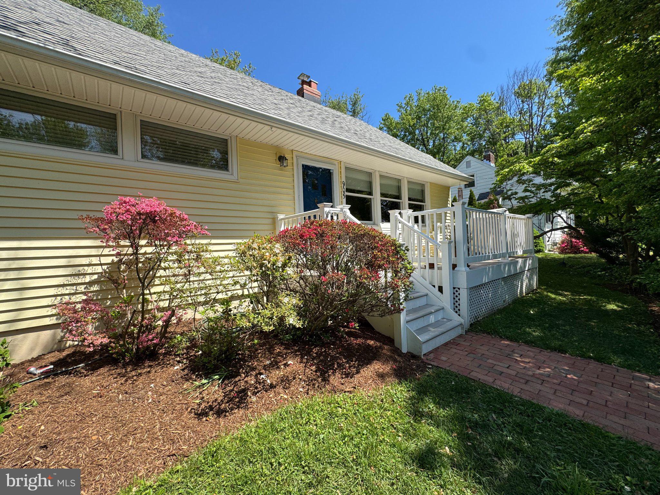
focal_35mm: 14
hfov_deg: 102.1
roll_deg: +2.7
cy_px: 248
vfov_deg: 85.7
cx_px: 330
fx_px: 267
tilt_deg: -0.1
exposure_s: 1/1063
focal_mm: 2.22
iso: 40
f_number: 2.2
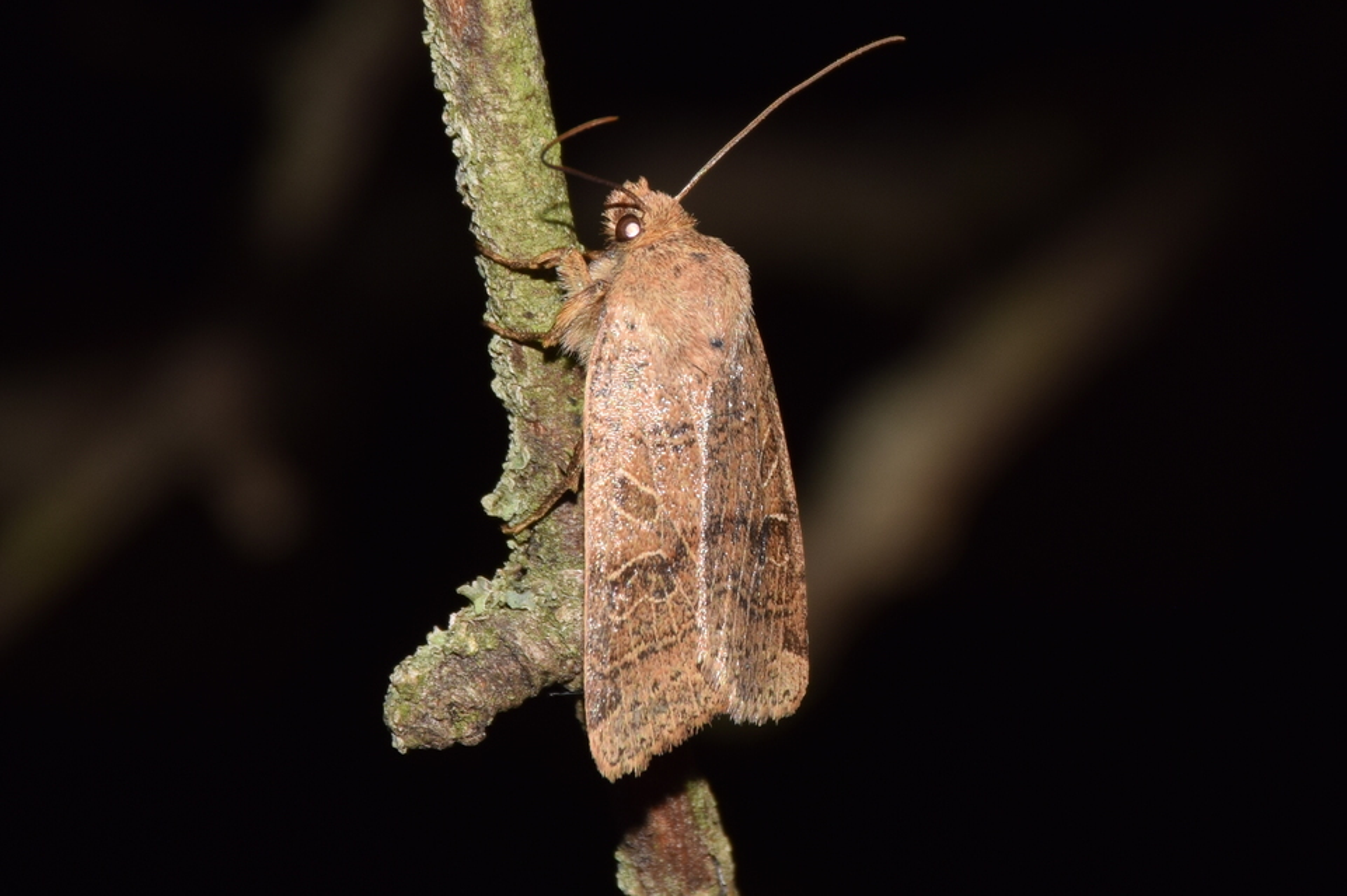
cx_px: 674
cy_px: 448
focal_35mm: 210
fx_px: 7854
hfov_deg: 9.8
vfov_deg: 6.5
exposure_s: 1/160
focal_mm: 140
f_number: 13
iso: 100
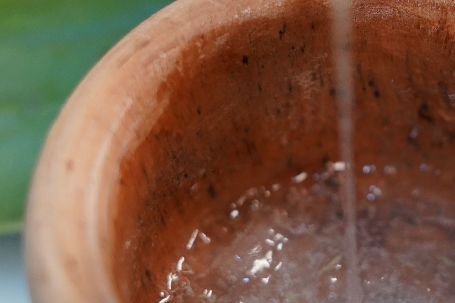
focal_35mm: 136
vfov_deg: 10.1
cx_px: 396
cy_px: 93
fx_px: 1719
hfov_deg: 14.9
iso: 1600
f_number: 2.2
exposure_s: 1/160
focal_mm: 50
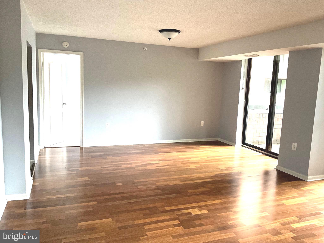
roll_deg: -2.4
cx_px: 162
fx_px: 271
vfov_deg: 48.2
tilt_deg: -8.1
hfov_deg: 61.7
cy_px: 122
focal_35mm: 29
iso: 160
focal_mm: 3
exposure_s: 1/60
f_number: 1.8
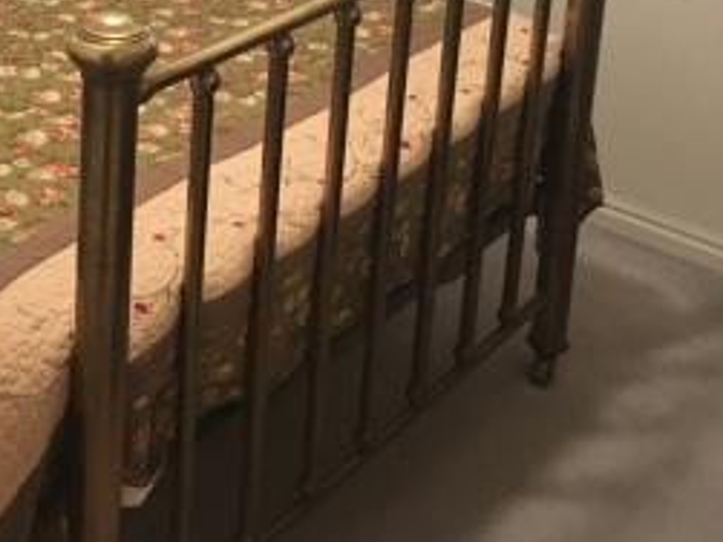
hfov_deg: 25.5
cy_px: -112
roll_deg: -1.6
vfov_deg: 18.8
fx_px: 1545
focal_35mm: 74
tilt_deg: -18.1
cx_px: 63
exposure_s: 1/15
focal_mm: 4.15
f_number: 2.2
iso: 250
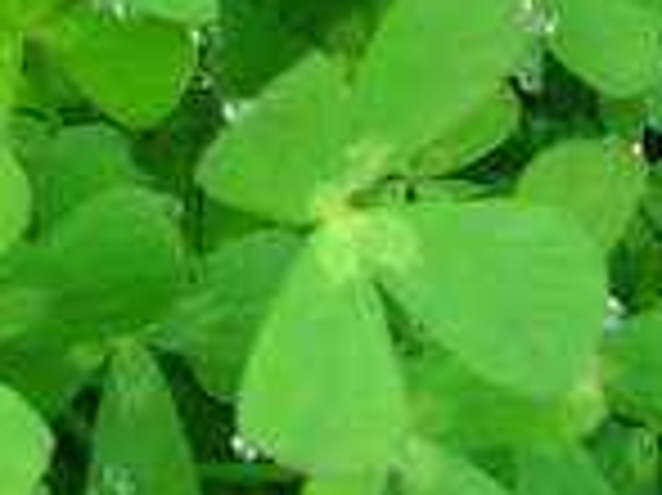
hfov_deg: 9.2
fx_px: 3975
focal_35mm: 208
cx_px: -468
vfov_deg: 6.6
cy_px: -830
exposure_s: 1/19.8
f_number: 4.9
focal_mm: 5.7
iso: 50
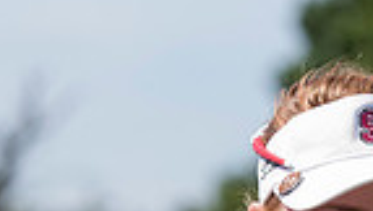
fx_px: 5132
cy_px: 475
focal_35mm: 518
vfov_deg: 2.3
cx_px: 389
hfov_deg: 4.2
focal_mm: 122
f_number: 4.5
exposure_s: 1/2500
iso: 500
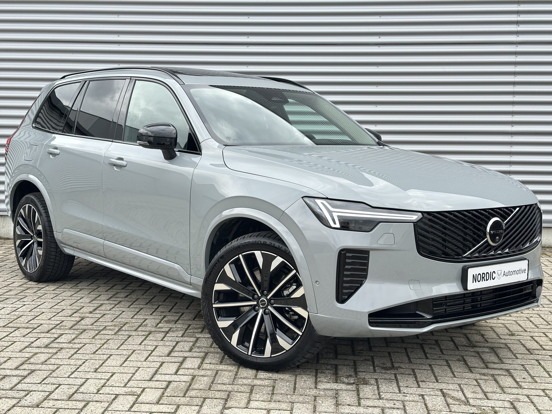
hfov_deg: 39.7
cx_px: 276
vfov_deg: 30.3
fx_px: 765
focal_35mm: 48
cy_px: 207
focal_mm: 6.86
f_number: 1.78
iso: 64
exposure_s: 1/1199
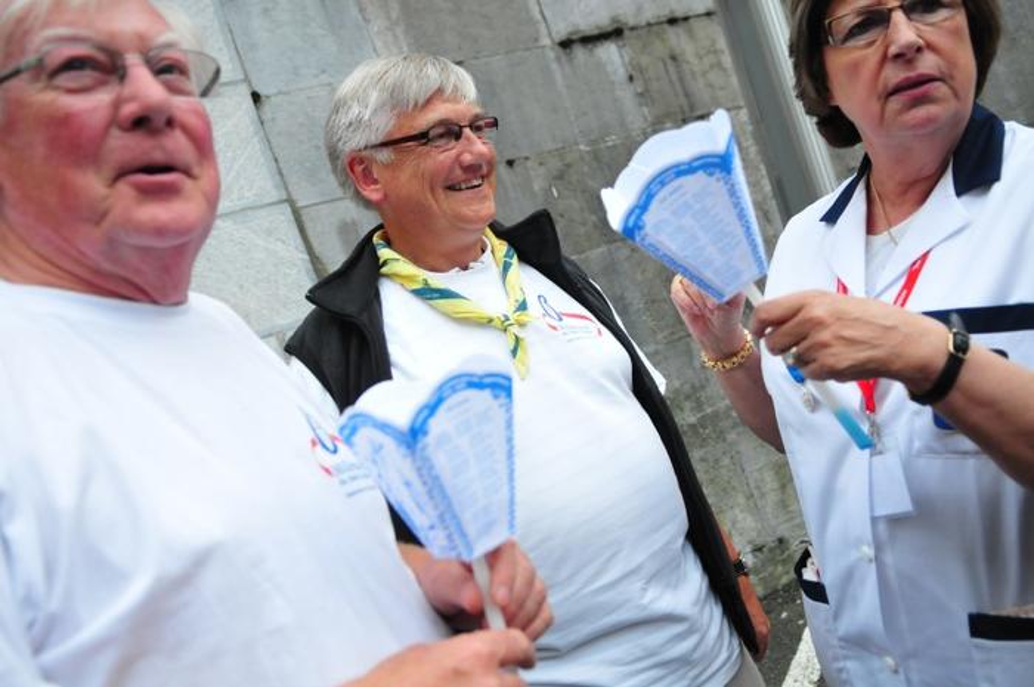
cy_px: 344
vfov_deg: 39.9
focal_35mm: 33
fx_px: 947
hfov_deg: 57.3
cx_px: 517
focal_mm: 22
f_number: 2.8
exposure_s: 1/100
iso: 800
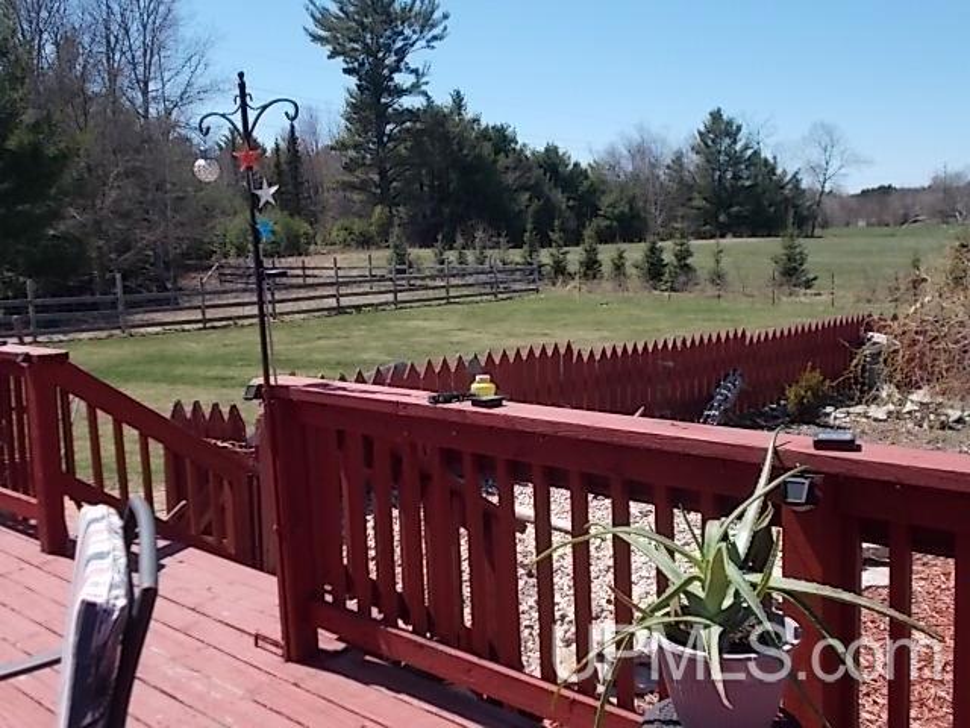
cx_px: 485
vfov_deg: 36.8
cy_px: 364
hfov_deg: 47.9
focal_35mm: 39
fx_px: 1093
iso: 80
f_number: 9.8
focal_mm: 6.9
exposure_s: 1/100
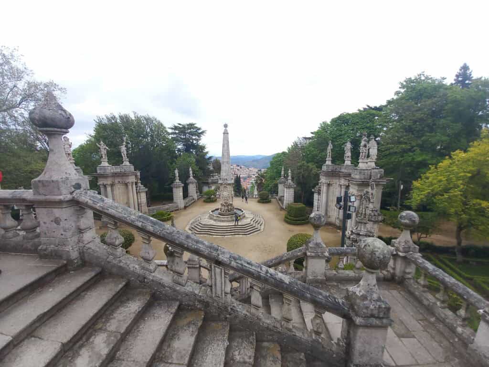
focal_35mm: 13
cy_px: 184
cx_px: 244
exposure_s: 1/289
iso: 40
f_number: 2.2
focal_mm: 1.4
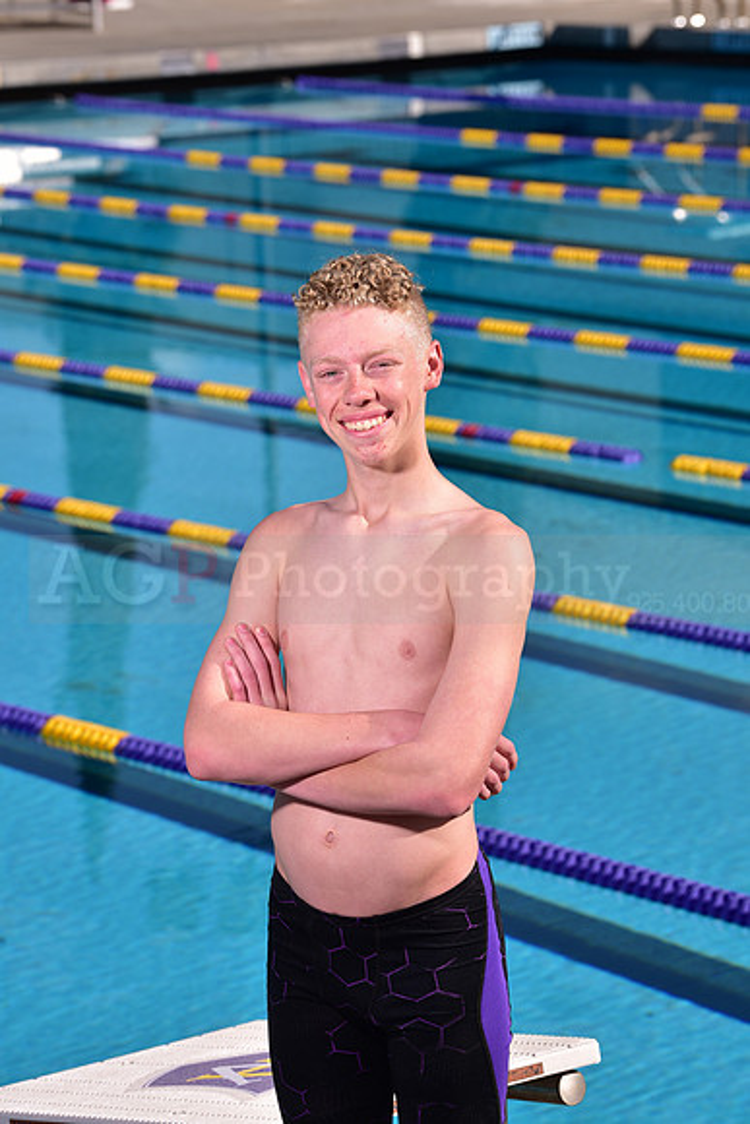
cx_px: 375
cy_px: 562
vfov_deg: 14.7
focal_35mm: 140
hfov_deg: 9.8
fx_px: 4372
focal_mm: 140
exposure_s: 1/250
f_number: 9
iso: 80
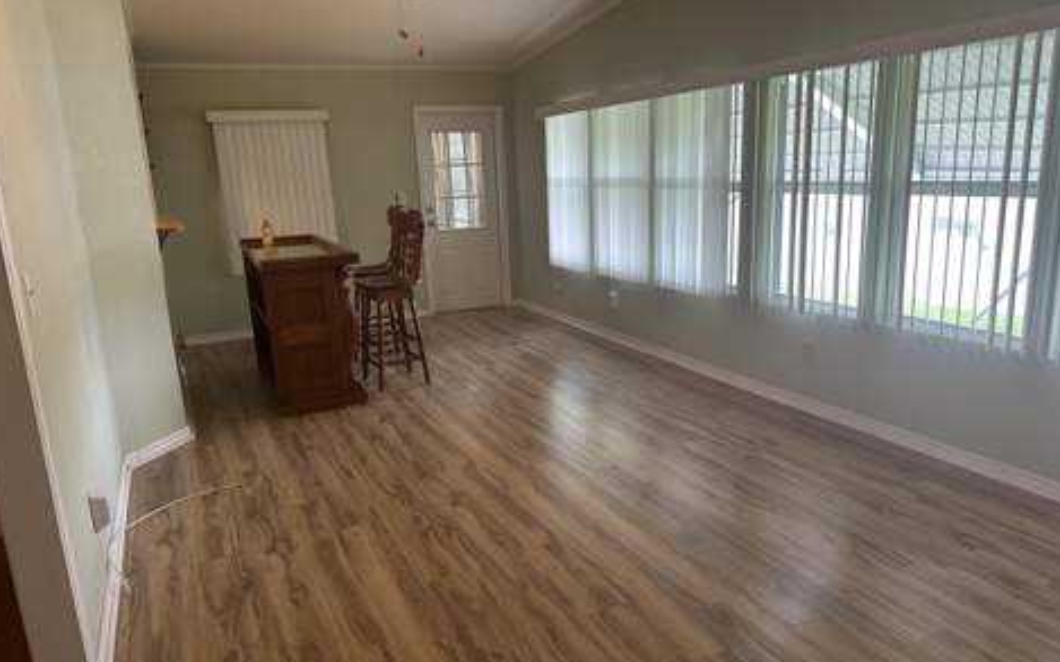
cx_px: 531
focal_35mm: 26
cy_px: 360
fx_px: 751
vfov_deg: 47.5
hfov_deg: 70.4
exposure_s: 1/60
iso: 125
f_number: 1.78
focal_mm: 6.86
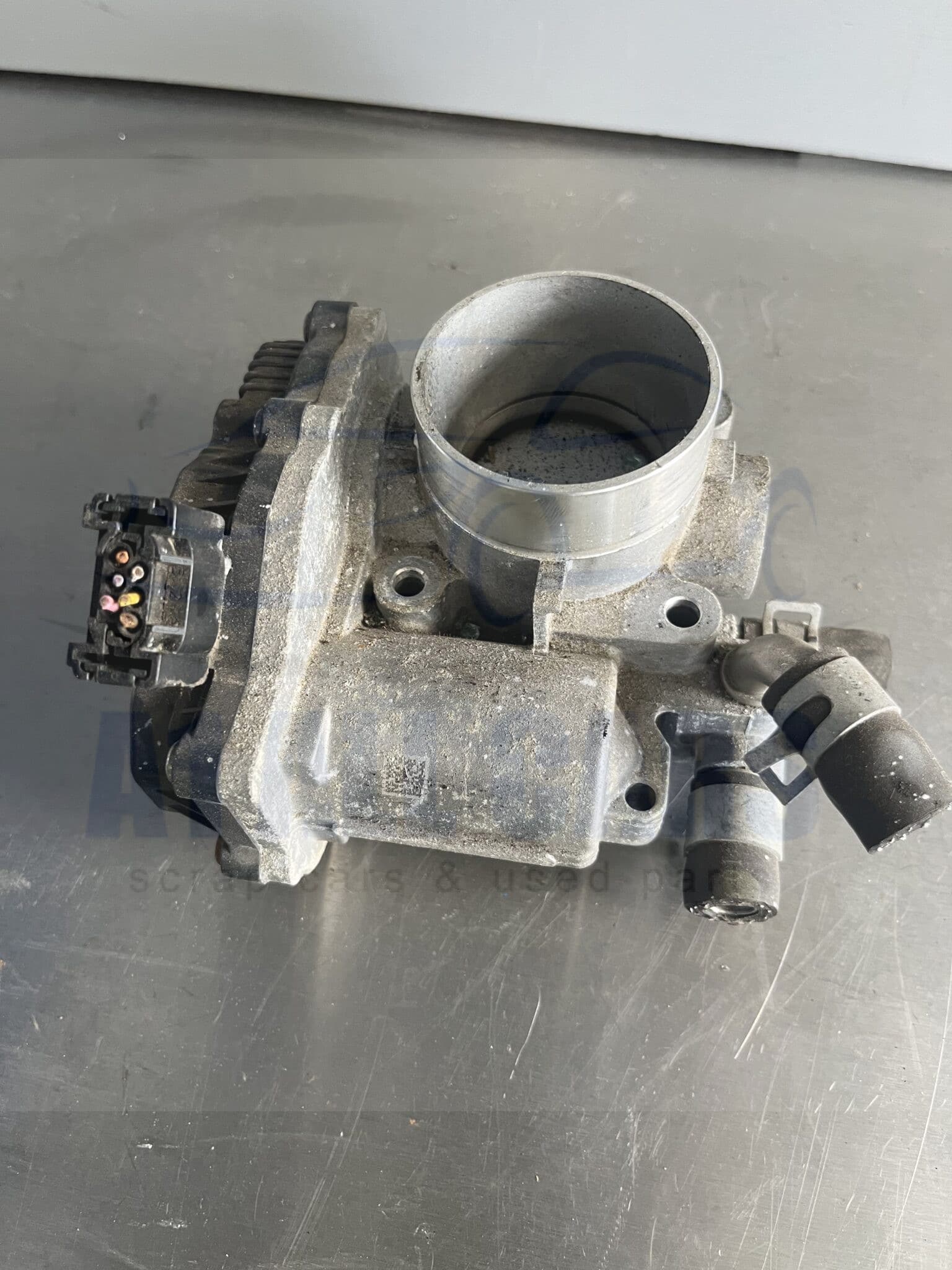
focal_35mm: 26
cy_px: 635
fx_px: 953
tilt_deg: -62.0
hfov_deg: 53.1
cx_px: 476
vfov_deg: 67.3
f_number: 1.6
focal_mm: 5.1
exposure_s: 1/93
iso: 125
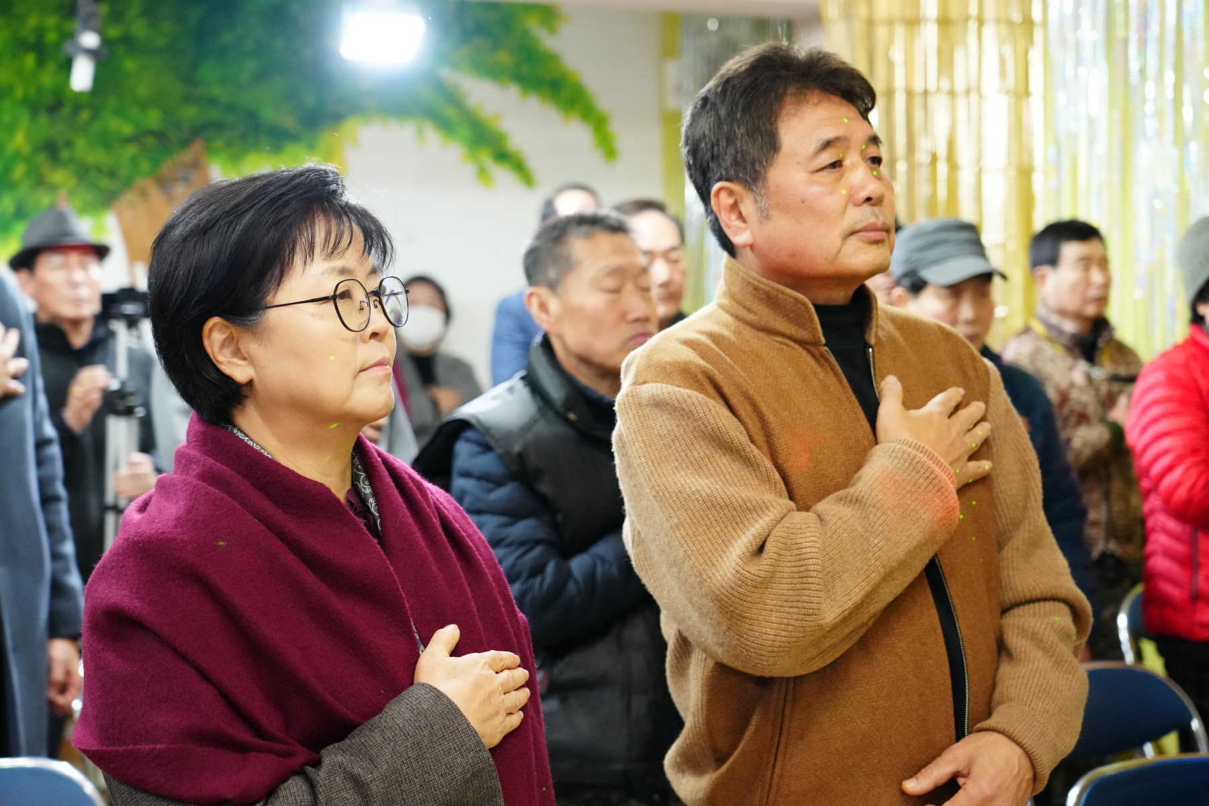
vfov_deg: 23.8
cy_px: 403
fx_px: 1914
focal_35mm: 57
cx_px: 604
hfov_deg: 35.1
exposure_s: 1/125
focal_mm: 57
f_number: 4
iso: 5000
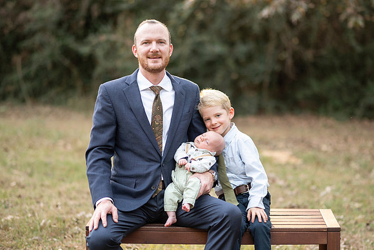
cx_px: 202
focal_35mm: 93
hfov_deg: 21.9
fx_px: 968
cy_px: 124
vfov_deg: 14.7
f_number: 2
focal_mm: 85
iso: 640
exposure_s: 1/1000
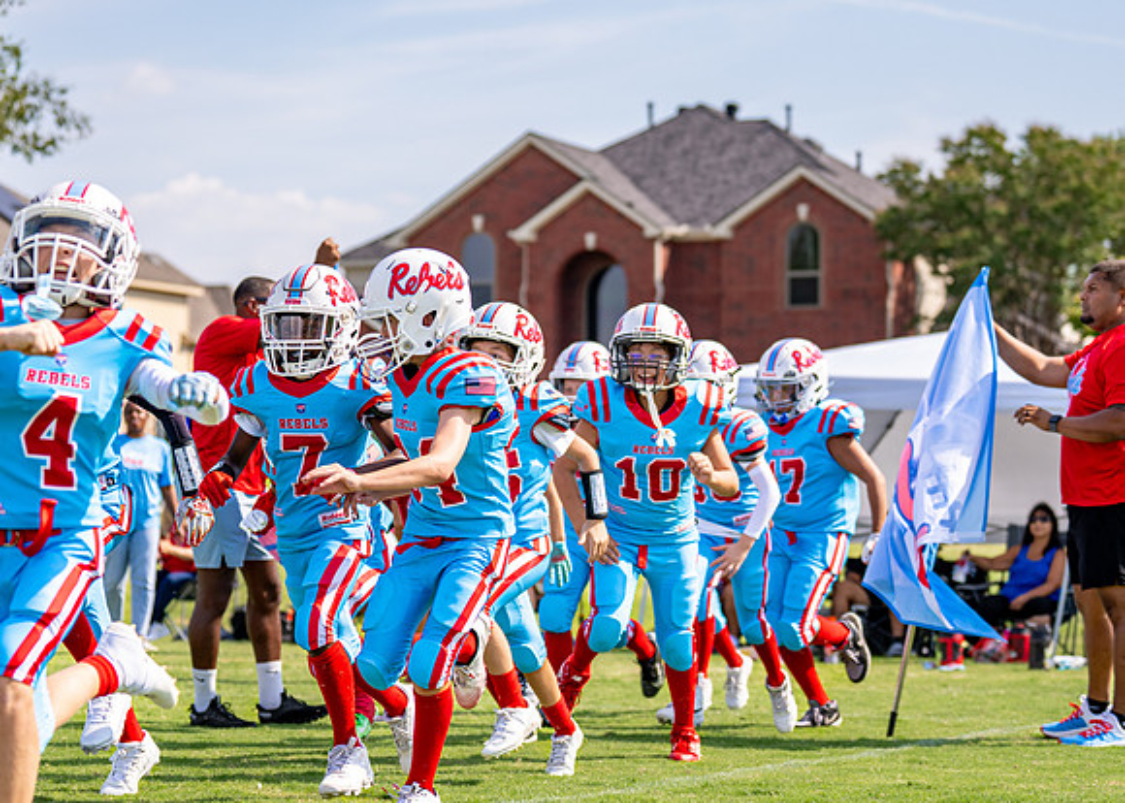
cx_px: 546
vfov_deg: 13.6
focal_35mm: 106
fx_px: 3372
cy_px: 476
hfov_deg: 18.9
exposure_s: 1/2000
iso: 160
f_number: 2.8
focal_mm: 70
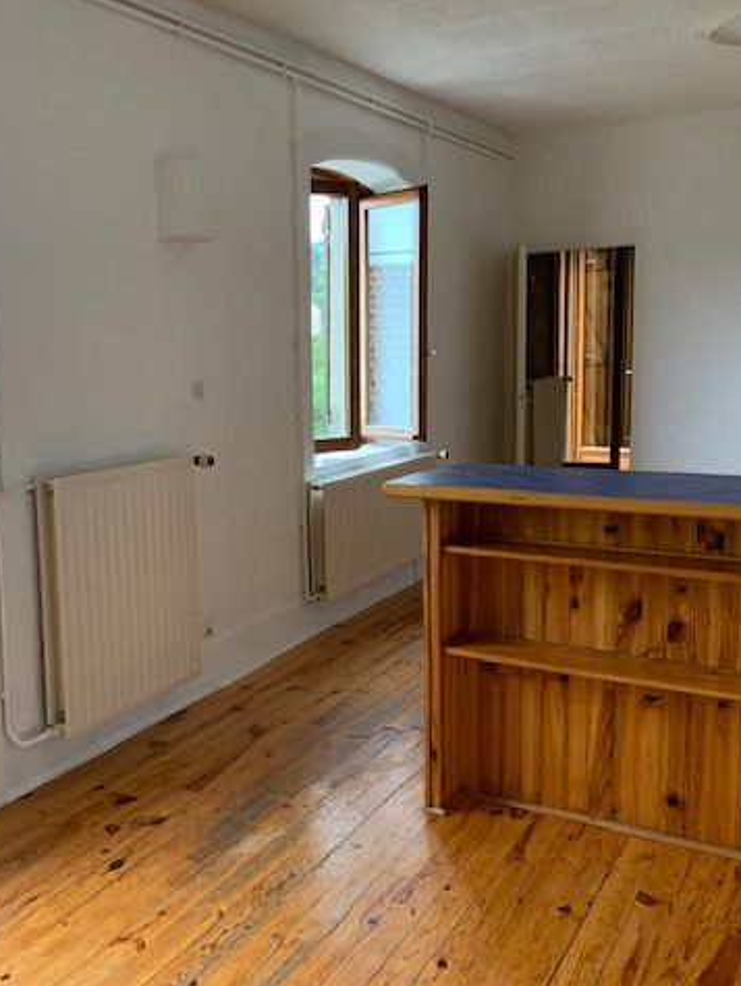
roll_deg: +1.8
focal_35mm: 35
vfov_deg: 52.6
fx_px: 998
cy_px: 492
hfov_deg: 40.2
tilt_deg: -8.3
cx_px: 237
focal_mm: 4.25
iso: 160
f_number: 1.8
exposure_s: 1/60
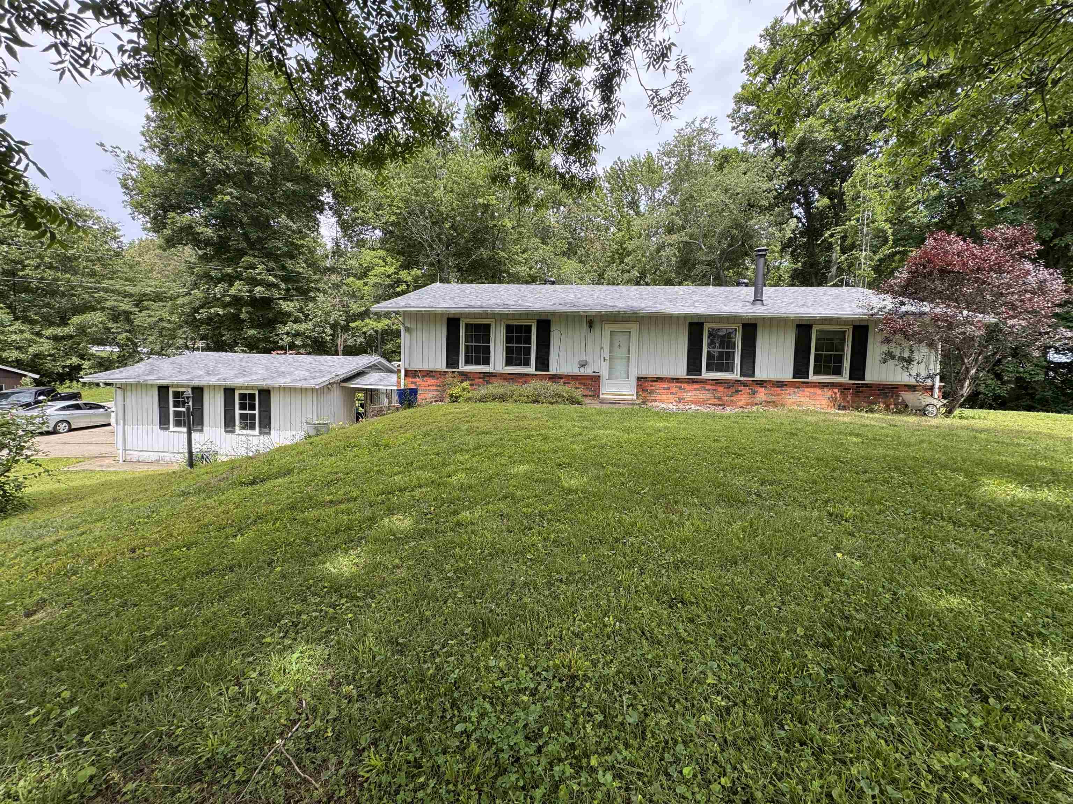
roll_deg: -2.1
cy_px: 402
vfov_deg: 85.7
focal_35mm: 14
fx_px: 434
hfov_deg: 102.1
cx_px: 536
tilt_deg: -3.2
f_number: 2.2
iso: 40
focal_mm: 2.22
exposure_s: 1/359
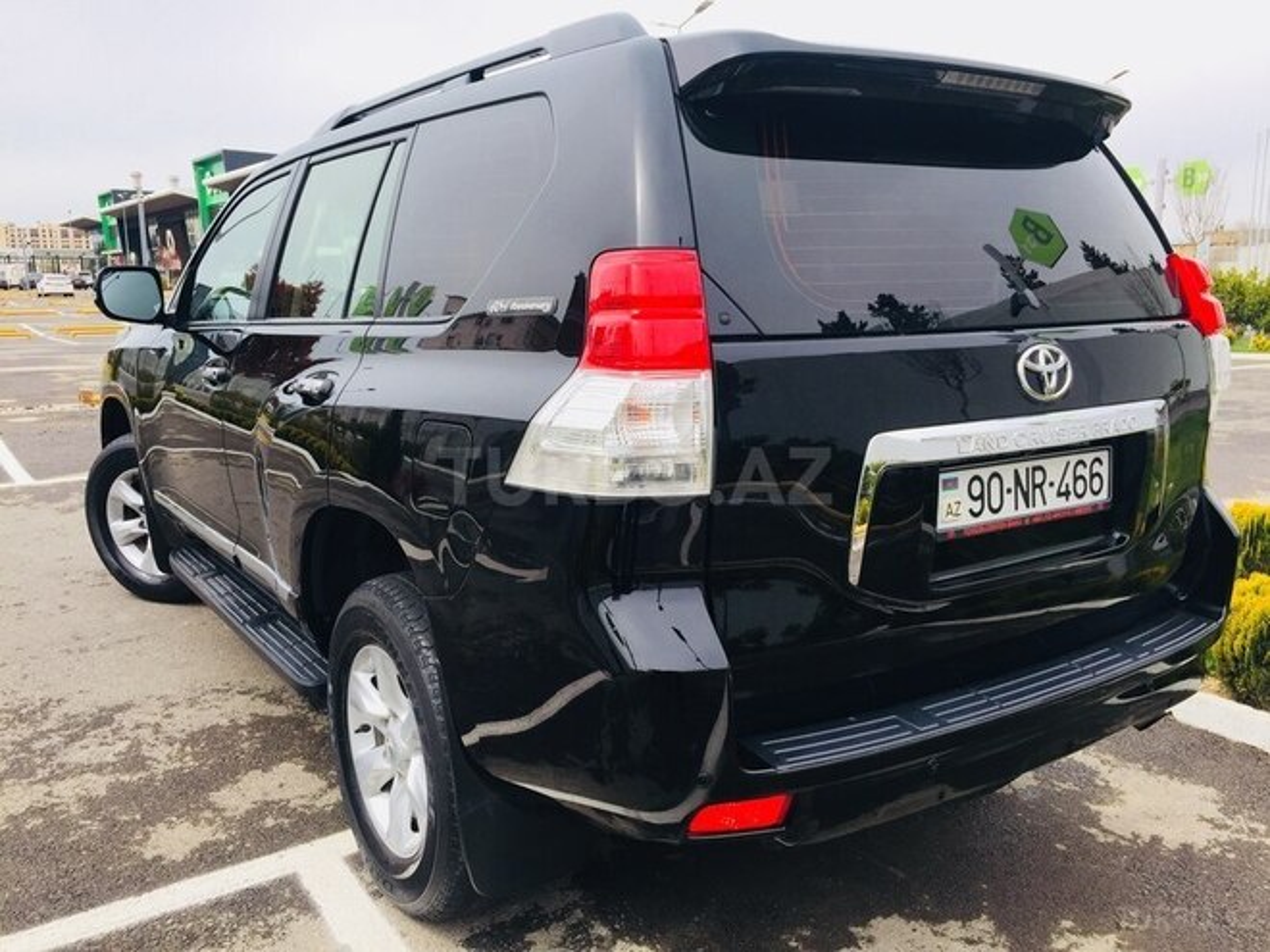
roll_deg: +0.0
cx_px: 635
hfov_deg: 61.7
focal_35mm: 29
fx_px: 1064
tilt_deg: -9.8
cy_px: 476
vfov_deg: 48.2
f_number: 2.2
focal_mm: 4.15
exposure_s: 1/898
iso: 32
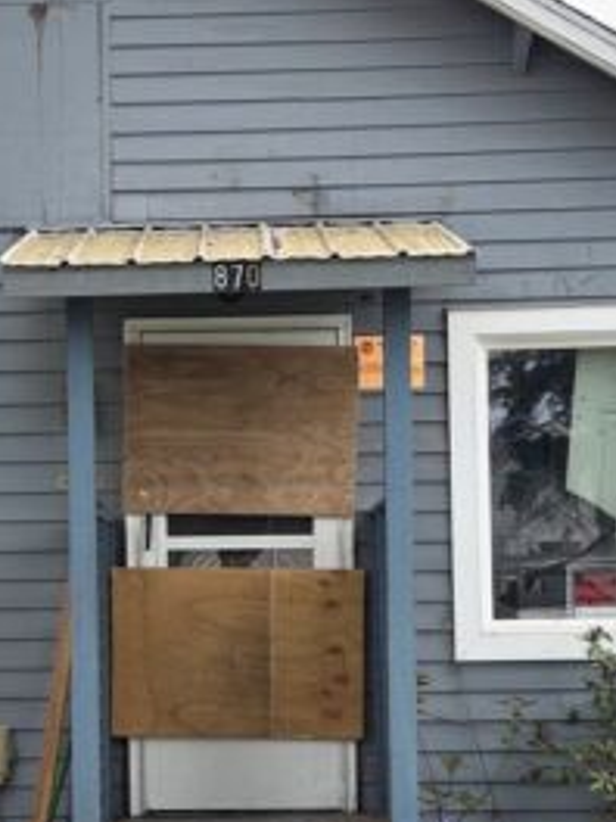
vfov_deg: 20.2
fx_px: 2302
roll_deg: +0.8
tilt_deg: +1.1
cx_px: 118
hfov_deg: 15.1
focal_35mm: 97
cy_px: 553
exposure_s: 1/1513
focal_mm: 6.76
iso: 100
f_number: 1.78
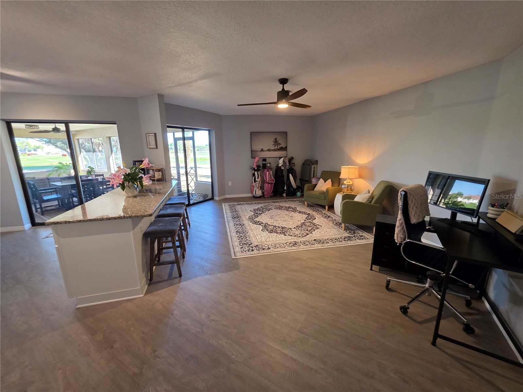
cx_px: 262
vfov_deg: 89.9
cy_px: 196
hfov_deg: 106.2
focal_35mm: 13
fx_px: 196
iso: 250
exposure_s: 1/60
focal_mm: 2.2
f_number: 1.9
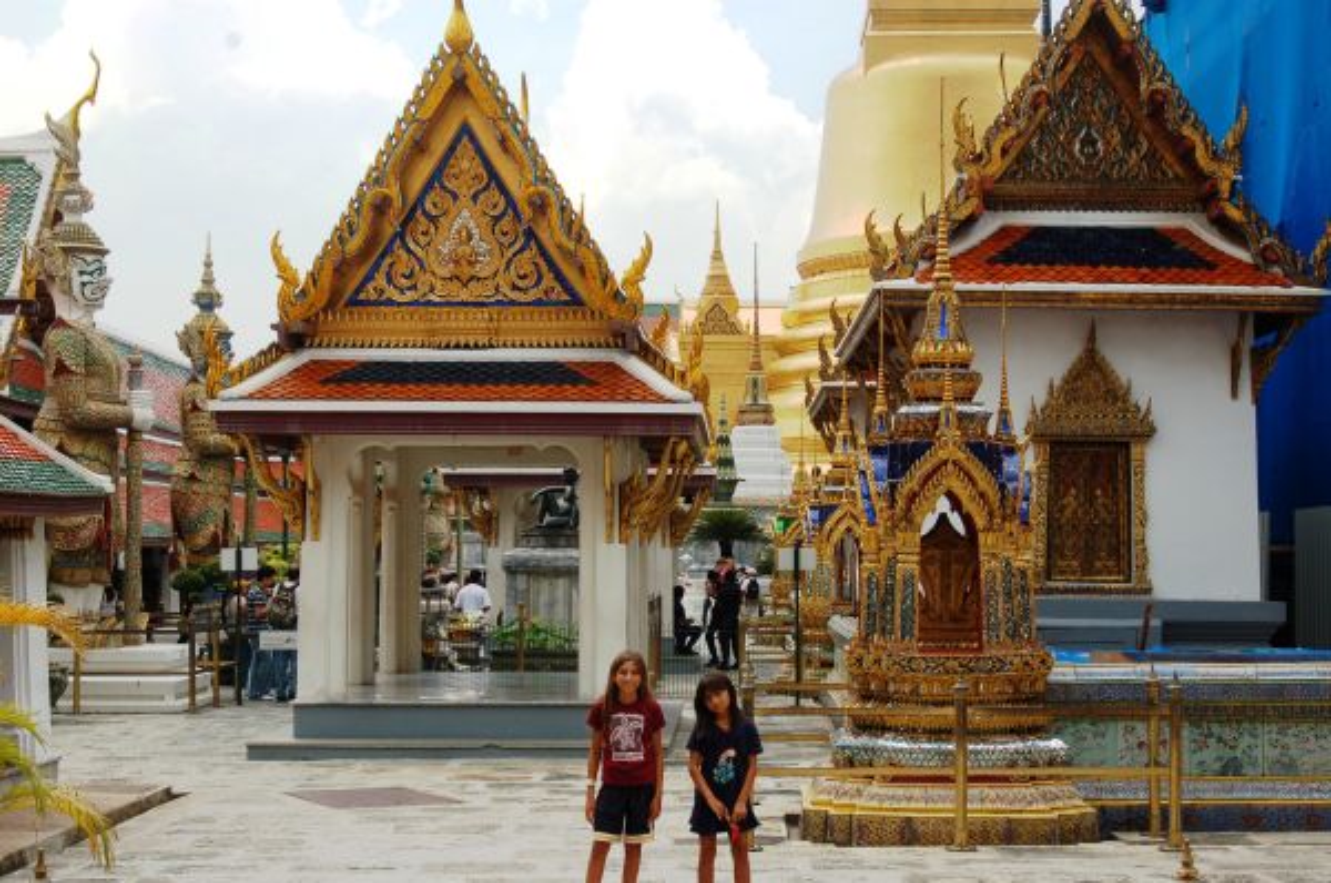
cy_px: 442
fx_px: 2215
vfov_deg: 22.5
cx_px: 666
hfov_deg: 33.4
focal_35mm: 60
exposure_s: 1/250
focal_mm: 40
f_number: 8
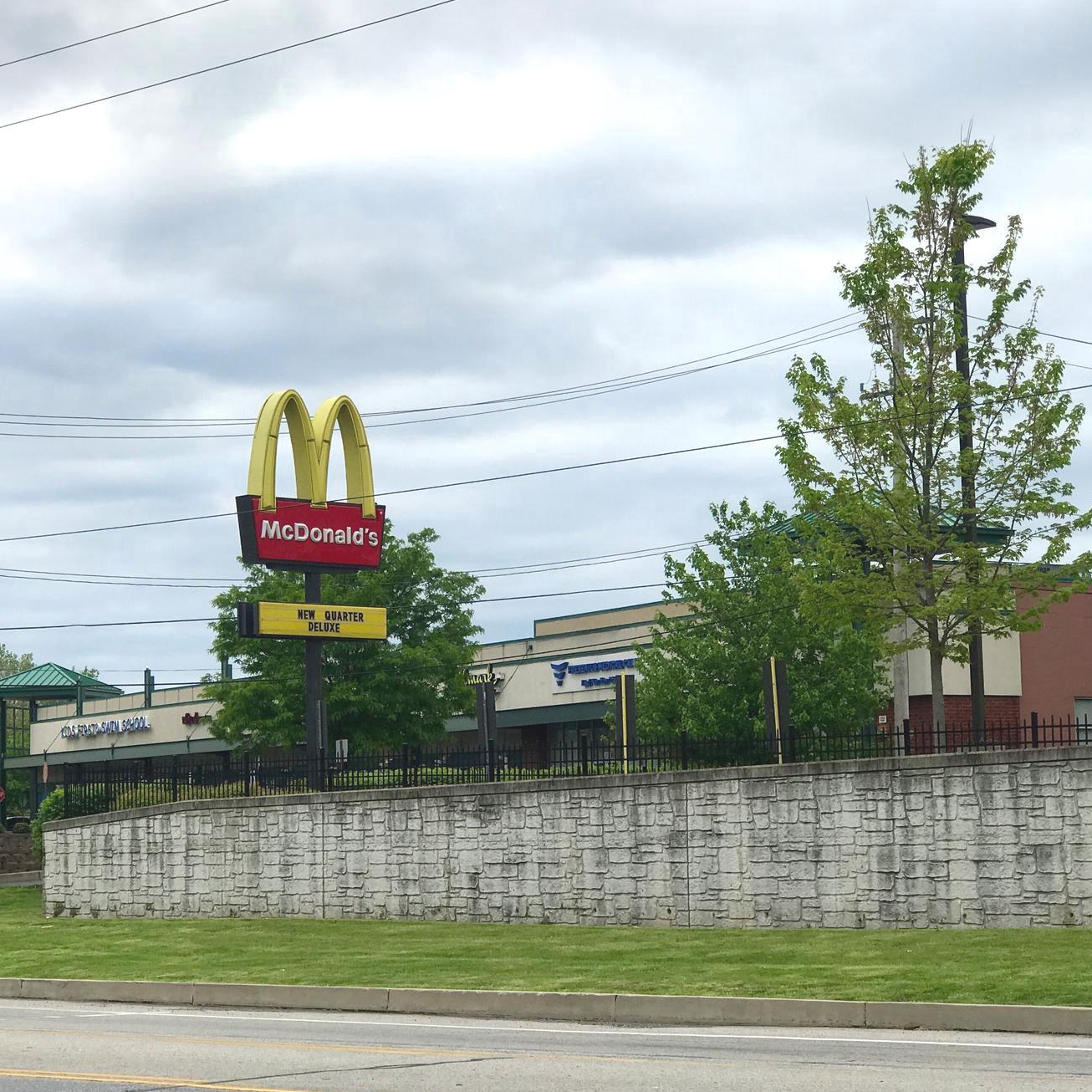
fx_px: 2820
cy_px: 560
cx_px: 416
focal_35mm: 79
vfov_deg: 21.9
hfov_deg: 21.9
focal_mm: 6.6
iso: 20
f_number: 2.8
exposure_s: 1/441
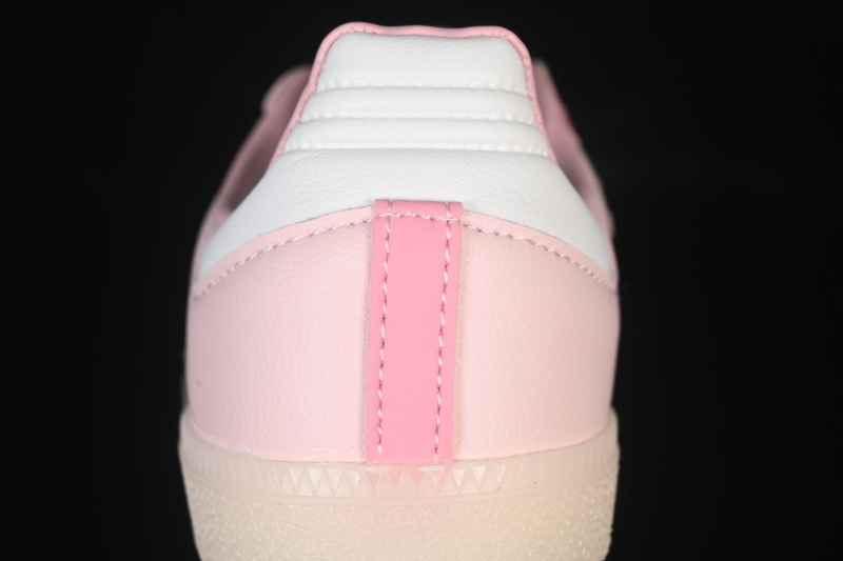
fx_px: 1756
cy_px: 280
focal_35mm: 75
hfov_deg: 27.0
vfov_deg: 18.2
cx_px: 422
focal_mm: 50
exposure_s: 1/80
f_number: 7.1
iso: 160
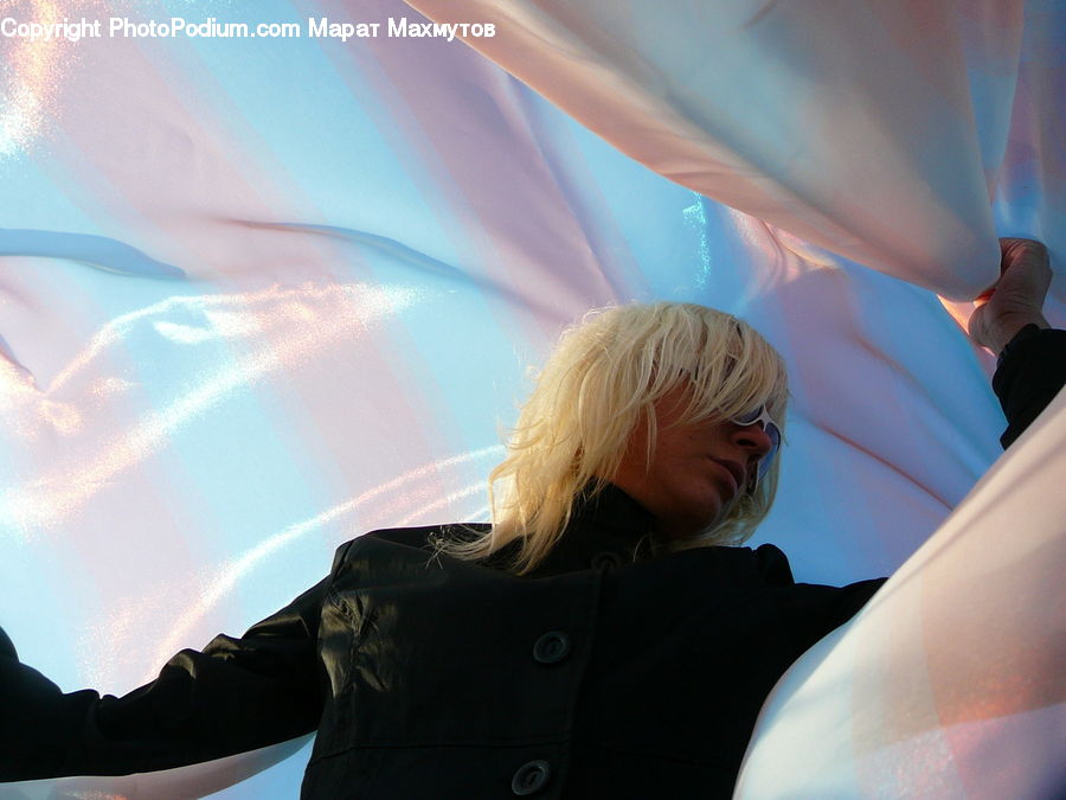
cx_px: 533
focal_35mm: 35
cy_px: 400
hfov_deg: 52.6
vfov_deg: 40.7
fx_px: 1078
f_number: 2.8
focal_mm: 5.2
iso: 80
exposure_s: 1/800
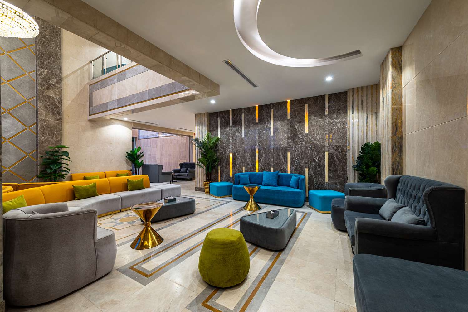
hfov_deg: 104.2
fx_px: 182
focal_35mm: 14
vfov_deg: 81.2
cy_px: 156
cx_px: 234
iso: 100
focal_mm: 14
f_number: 10
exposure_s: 1.6
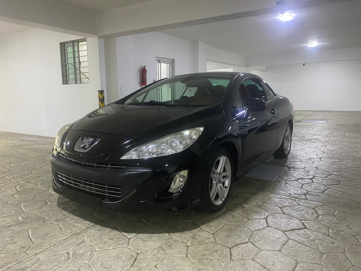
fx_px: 271
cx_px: 180
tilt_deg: -7.2
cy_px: 136
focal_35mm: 26
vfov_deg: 53.1
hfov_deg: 67.3
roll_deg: +1.6
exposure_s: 1/40
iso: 500
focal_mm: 4.25
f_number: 1.8
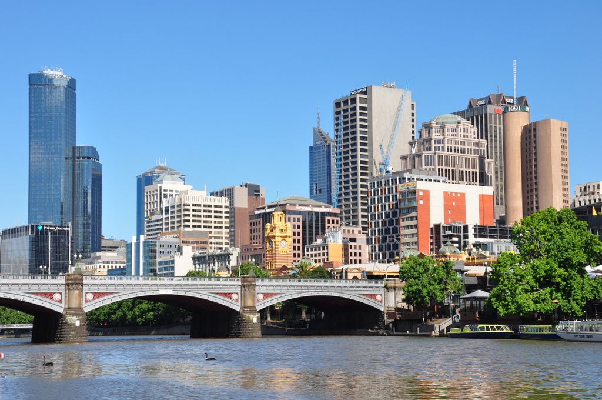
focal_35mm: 68
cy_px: 200
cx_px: 301
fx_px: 1127
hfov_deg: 29.9
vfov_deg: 20.1
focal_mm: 45
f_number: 10
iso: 200
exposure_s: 1/320
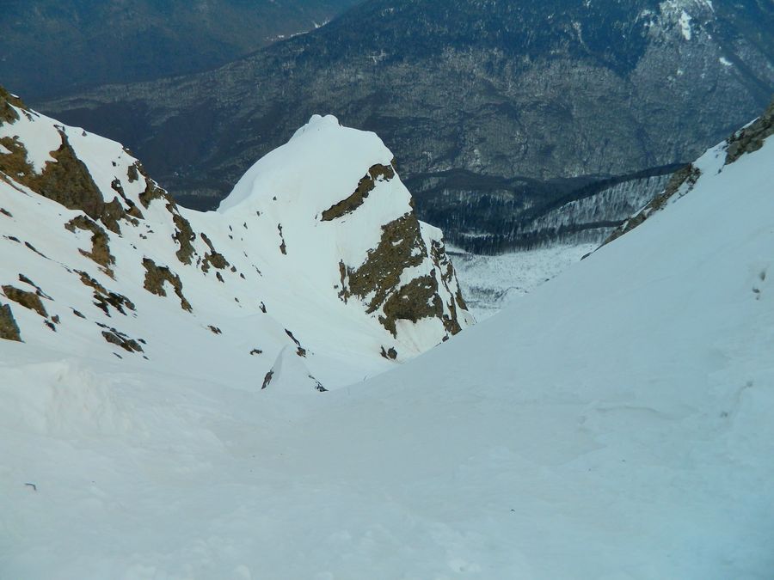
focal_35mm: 25
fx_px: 559
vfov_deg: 54.9
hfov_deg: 69.4
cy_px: 290
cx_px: 387
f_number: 8.7
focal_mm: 4.5
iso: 80
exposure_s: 1/250
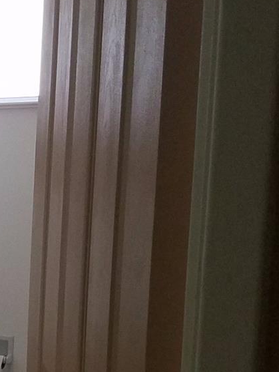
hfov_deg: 14.3
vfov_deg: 20.7
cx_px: -201
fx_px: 1000
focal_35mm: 93
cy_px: 326
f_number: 1.7
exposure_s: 1/24
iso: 200
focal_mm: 4.2
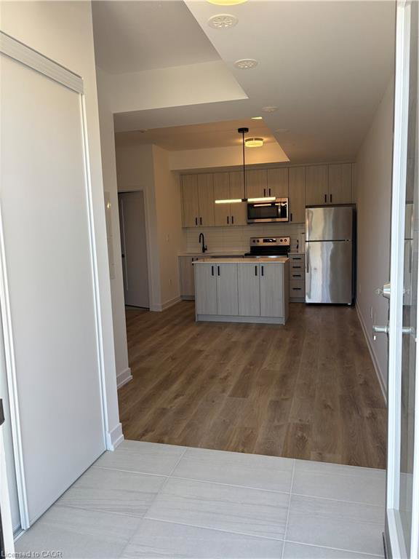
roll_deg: +2.1
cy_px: 280
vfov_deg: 67.3
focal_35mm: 26
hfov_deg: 53.1
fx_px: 420
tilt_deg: -7.1
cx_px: 210
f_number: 1.6
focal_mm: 5.96
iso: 50
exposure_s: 1/181
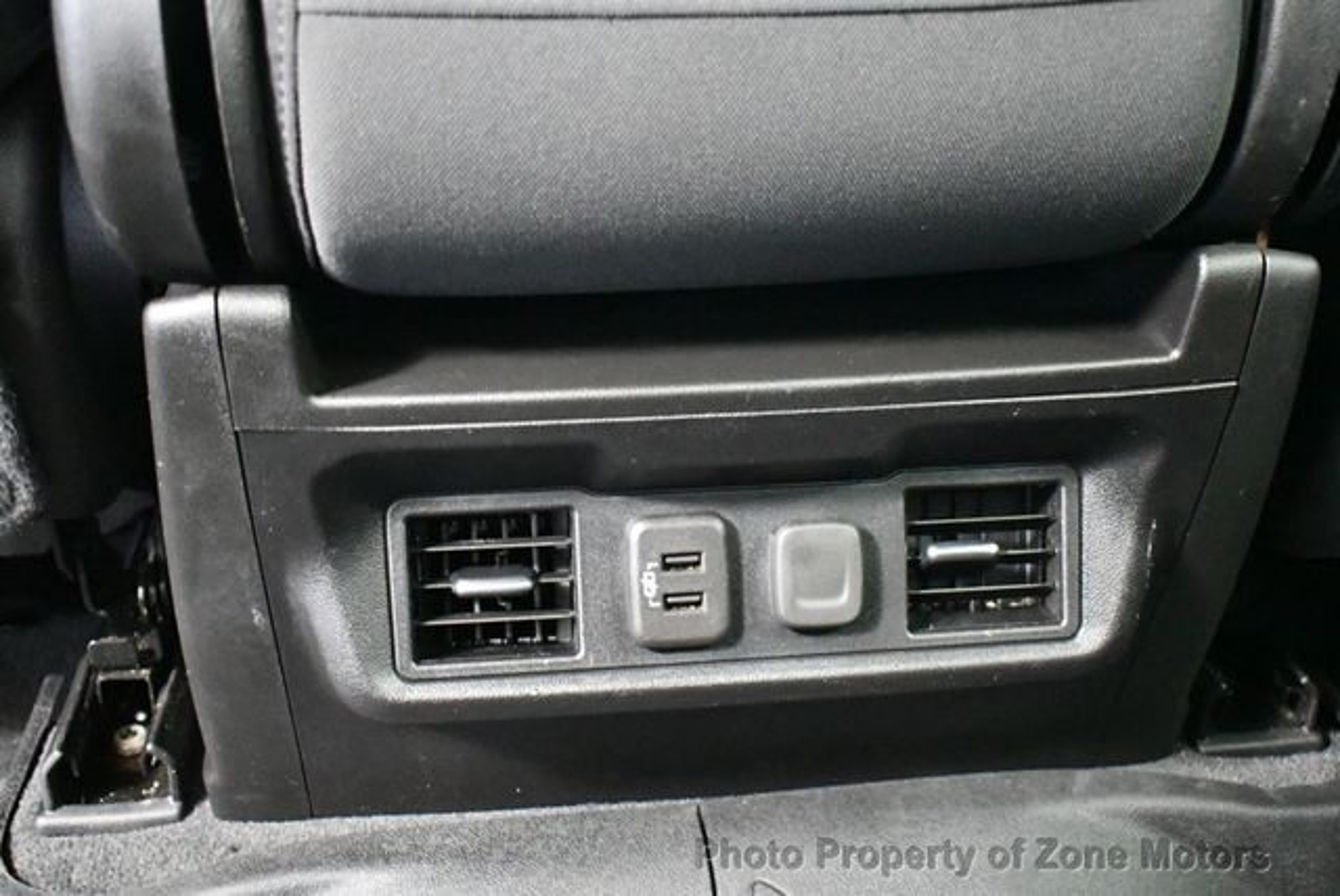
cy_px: 448
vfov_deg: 29.3
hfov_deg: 42.7
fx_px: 1714
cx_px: 670
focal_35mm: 46
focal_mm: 23
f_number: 3.8
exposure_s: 1/25
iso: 12800
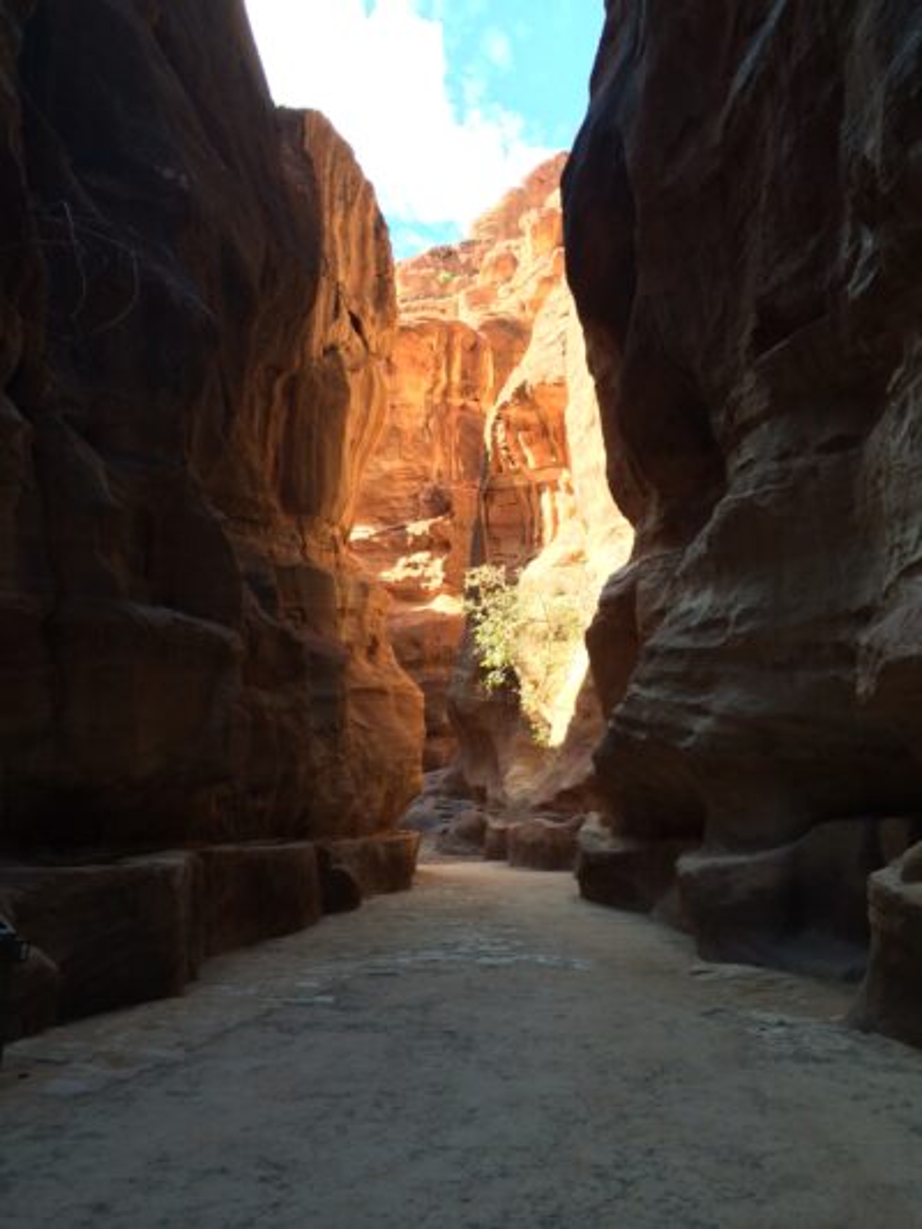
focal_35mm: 30
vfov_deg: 60.0
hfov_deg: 46.8
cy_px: 614
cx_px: 461
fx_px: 1065
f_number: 2.2
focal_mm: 4.12
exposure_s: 1/140
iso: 32
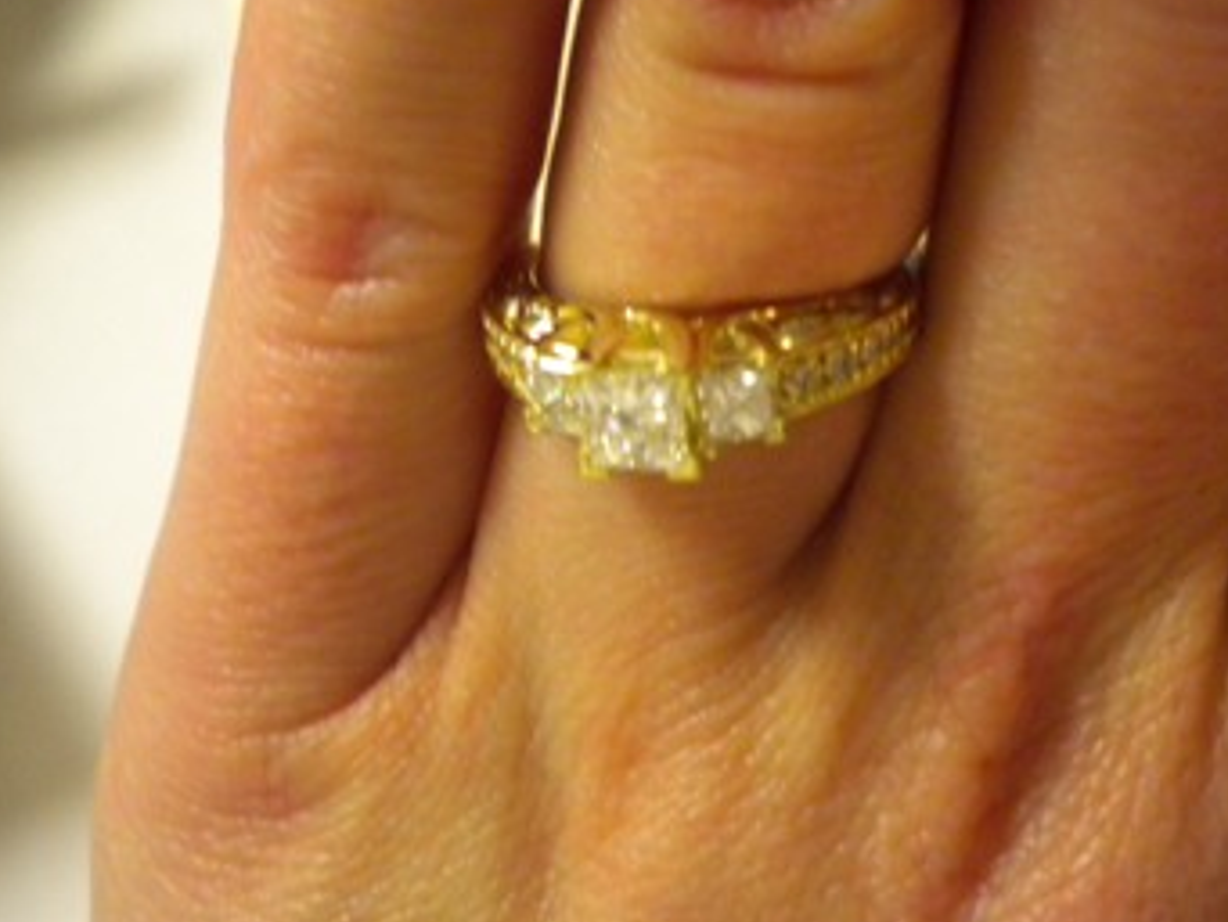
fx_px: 1632
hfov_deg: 41.2
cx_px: 670
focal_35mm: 46
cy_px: 375
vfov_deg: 31.5
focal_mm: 6.3
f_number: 3.1
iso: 400
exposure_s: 1/16.4
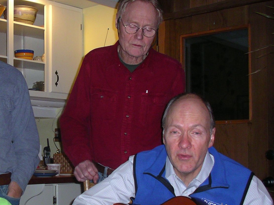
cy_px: 142
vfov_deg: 21.5
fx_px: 538
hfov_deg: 28.1
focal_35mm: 68
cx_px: 63
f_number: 2.8
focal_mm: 5.7
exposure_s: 1/60
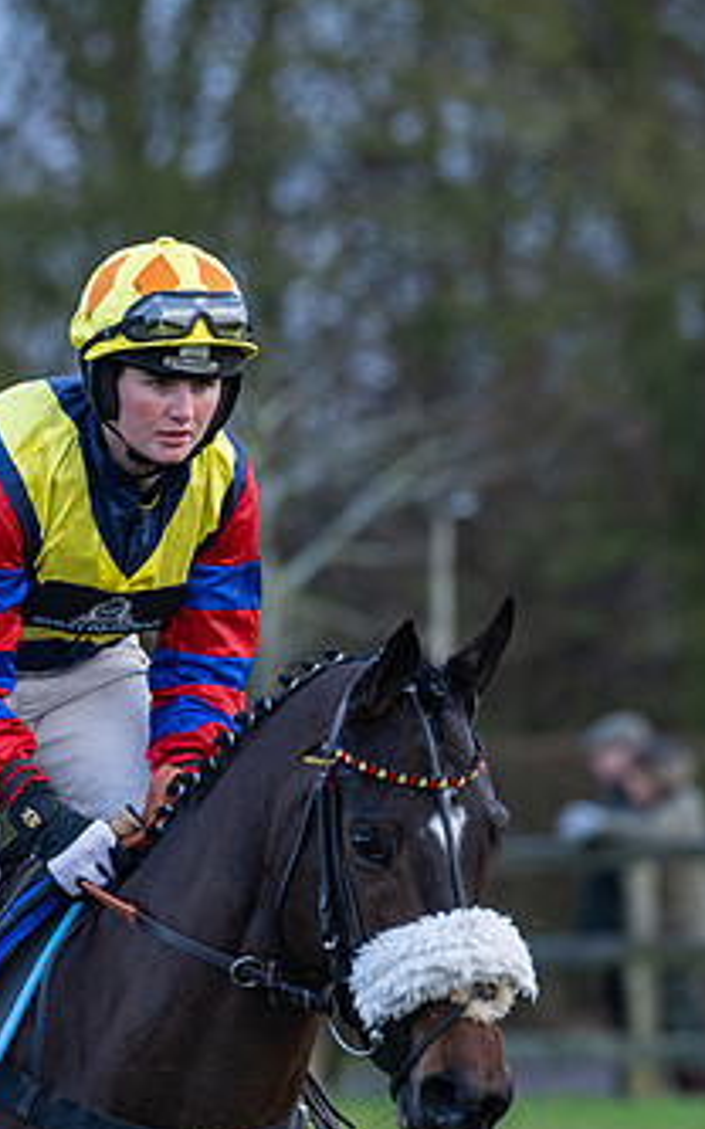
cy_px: 722
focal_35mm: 414
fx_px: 12733
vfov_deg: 5.1
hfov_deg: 3.2
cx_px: 191
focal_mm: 200
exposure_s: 1/500
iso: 800
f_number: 4
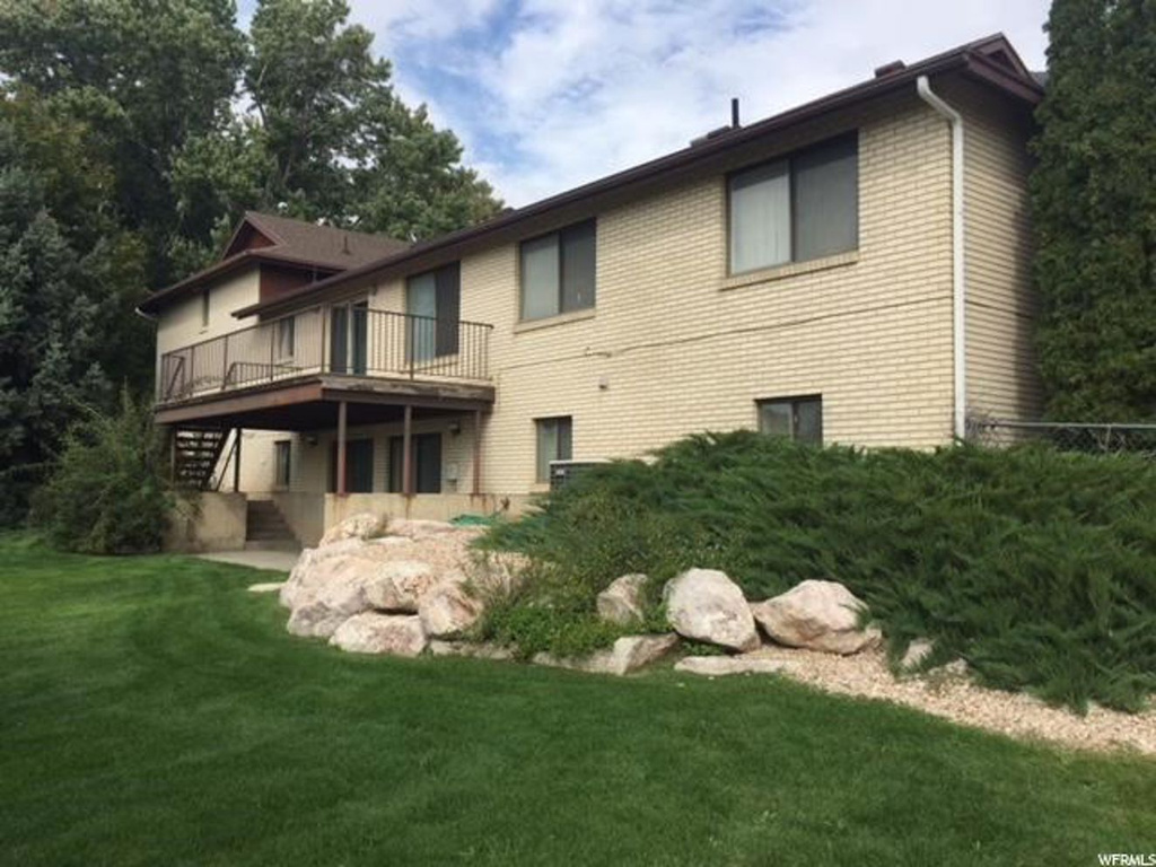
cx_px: 578
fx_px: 968
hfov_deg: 61.7
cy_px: 434
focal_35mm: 29
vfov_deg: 48.2
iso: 32
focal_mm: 4.15
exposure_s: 1/1799
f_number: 2.2
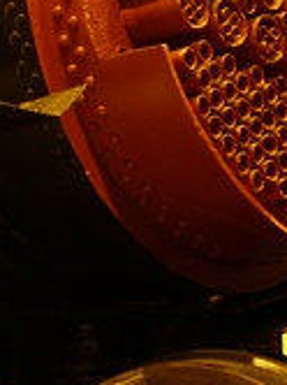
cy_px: 32
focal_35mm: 81
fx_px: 898
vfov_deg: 23.5
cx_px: 69
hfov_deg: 18.0
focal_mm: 4.6
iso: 200
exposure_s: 1/13
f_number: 2.8
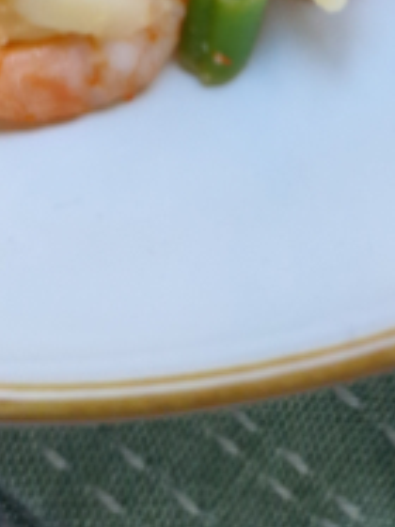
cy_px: -865
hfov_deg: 11.8
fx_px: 1874
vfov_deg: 11.8
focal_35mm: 123
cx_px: -56
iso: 50
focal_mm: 5.4
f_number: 1.8
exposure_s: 1/50
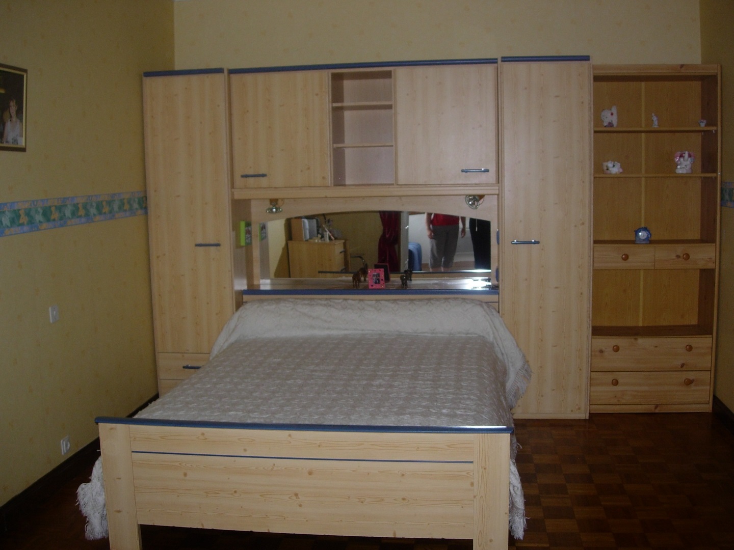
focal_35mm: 38
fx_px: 806
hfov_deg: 49.0
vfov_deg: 37.7
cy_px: 275
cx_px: 367
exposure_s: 1/64
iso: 79
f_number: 2.8
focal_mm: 7.8
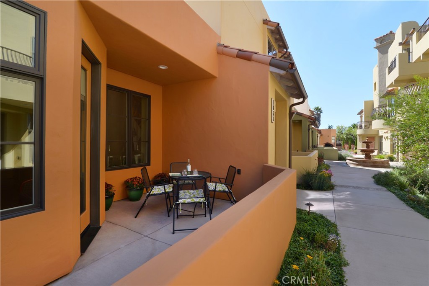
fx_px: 191
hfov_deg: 96.7
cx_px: 214
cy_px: 143
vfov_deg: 73.8
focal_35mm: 16
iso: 400
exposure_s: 1/160
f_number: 13
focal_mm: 16
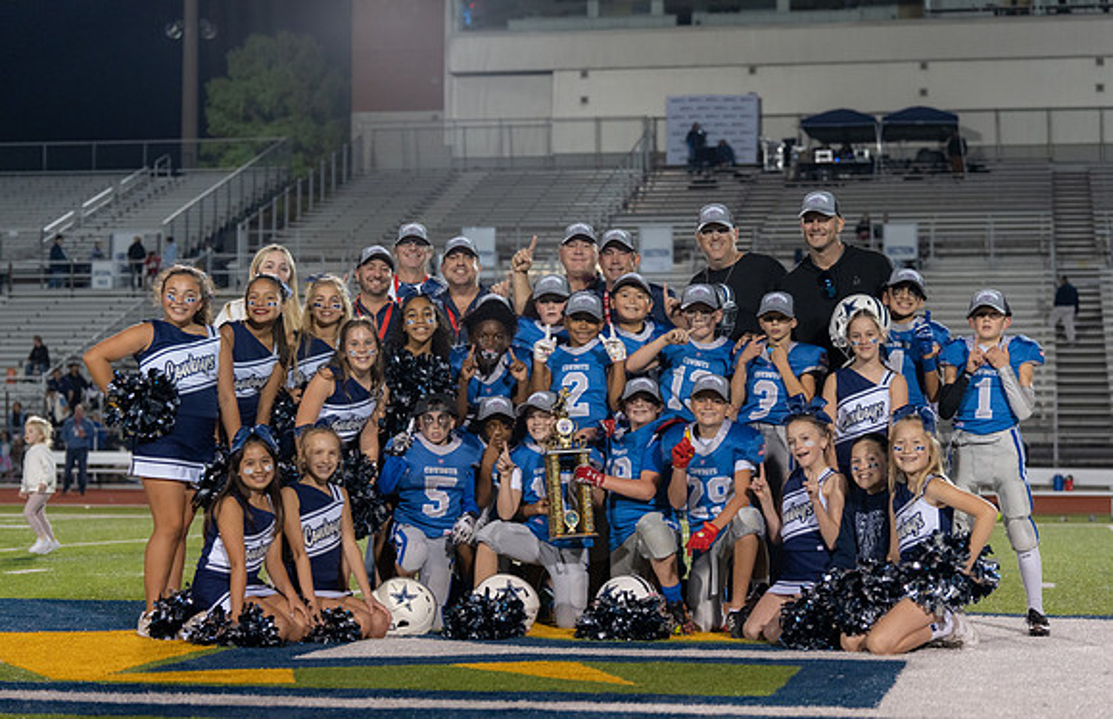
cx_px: 580
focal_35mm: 78
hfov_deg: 26.4
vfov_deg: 17.2
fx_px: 2374
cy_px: 381
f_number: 3.2
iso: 2000
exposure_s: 1/320
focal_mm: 70
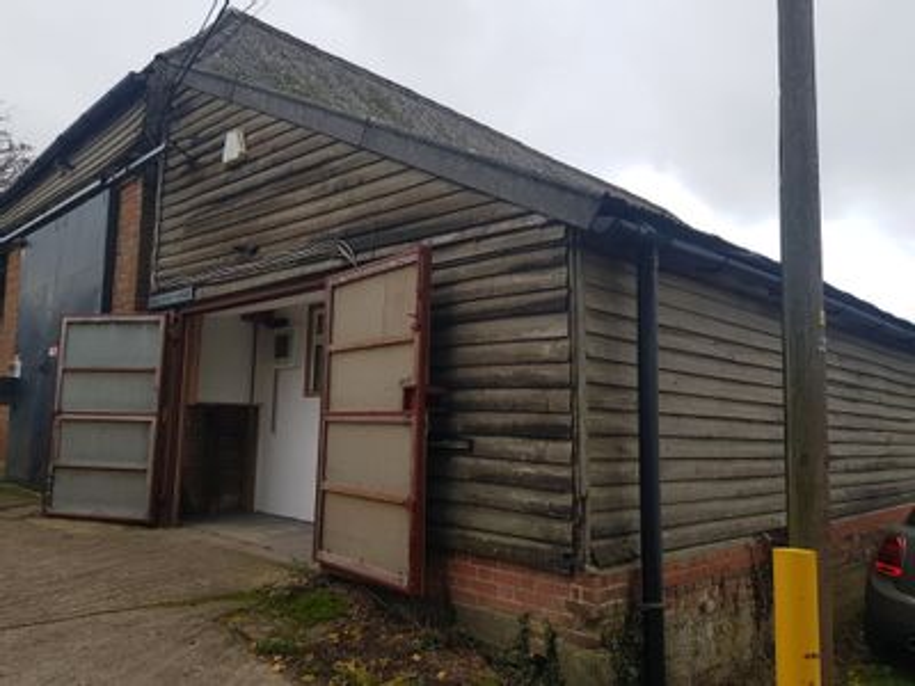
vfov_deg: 53.1
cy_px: 343
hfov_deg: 67.3
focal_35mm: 26
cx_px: 458
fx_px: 687
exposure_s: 1/135
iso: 40
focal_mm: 4.2
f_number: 1.7
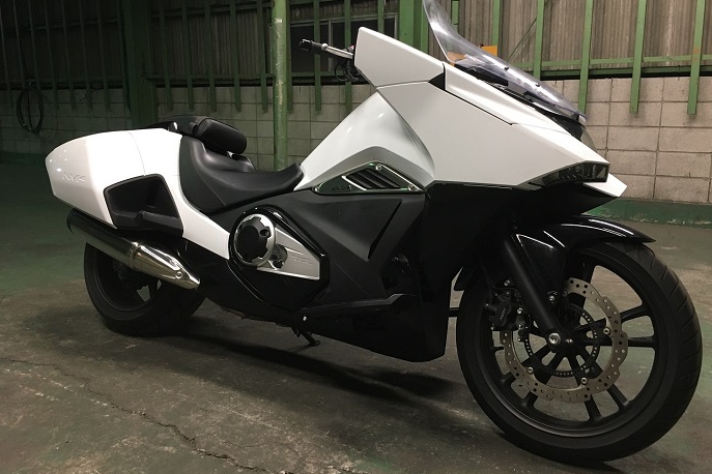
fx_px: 613
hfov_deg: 60.3
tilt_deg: -9.3
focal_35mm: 31
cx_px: 364
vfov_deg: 42.3
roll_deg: -1.4
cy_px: 225
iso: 125
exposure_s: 1/30
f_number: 2.2
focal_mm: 4.15
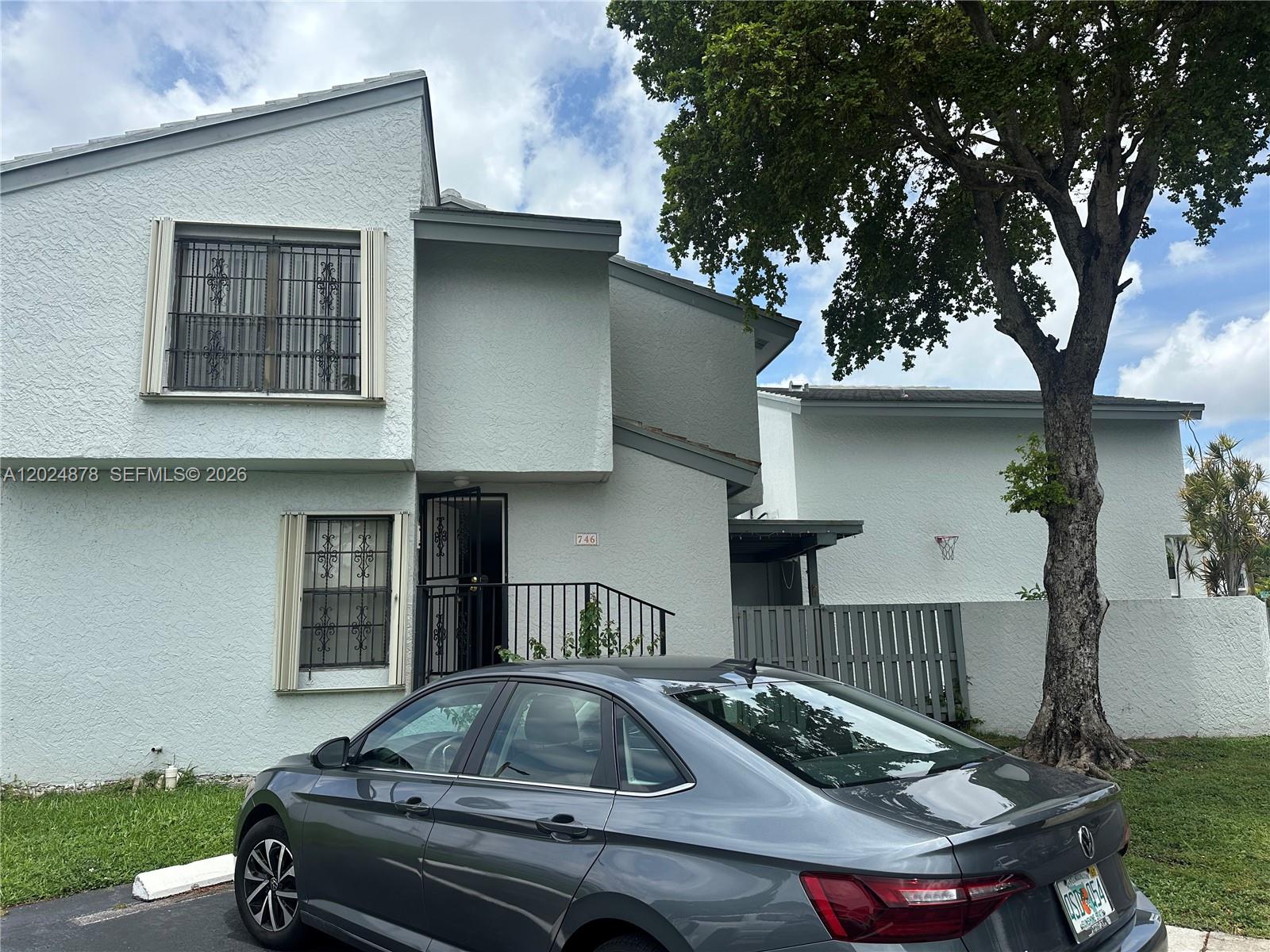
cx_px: 635
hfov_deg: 71.6
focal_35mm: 24
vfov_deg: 56.8
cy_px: 476
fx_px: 881
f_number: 1.78
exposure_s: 1/4348
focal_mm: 6.86
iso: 80
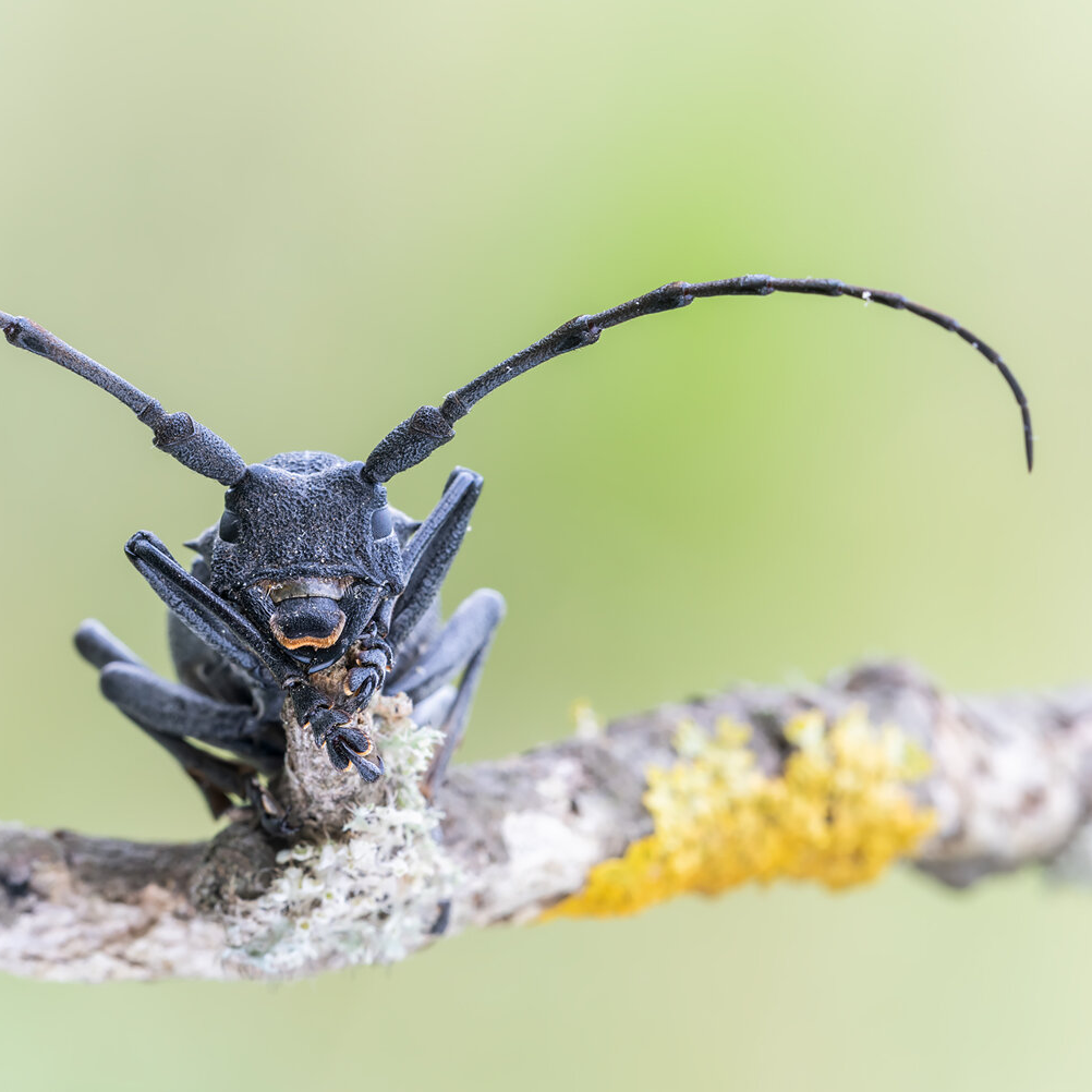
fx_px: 8209
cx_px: 285
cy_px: 547
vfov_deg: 7.6
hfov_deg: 7.6
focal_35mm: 230
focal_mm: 180
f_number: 3.5
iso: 80
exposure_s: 1/2
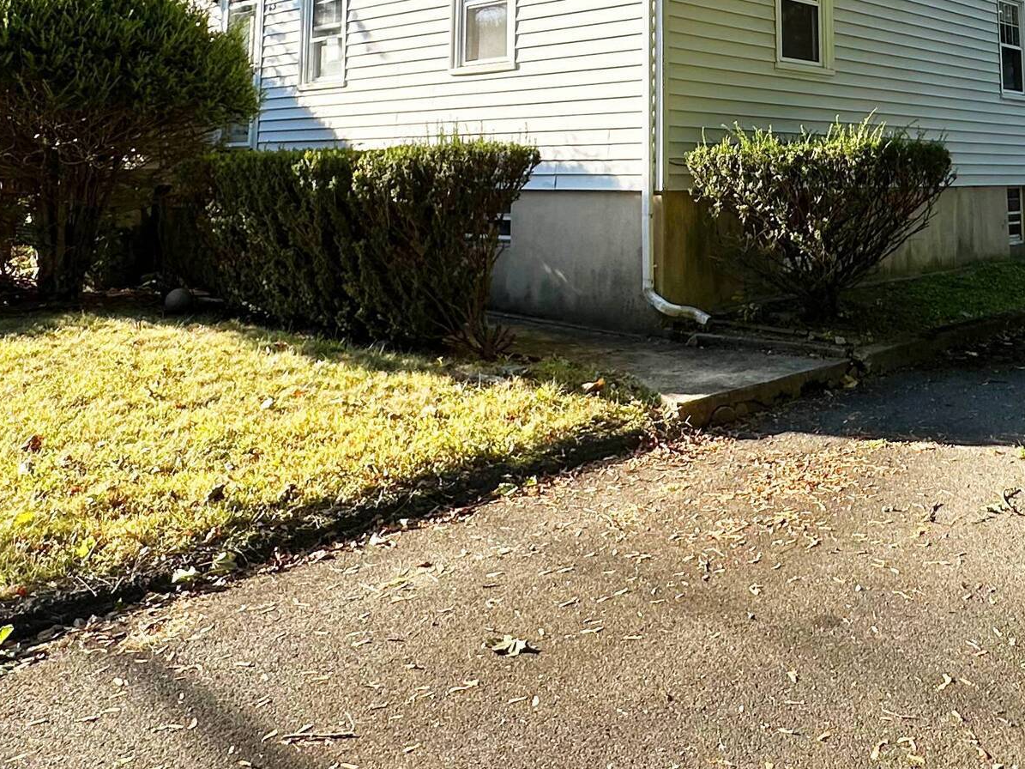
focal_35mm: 36
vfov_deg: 36.5
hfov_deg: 50.5
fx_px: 1066
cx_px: 675
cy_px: 41
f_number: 2.2
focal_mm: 2.22
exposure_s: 1/442
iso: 40
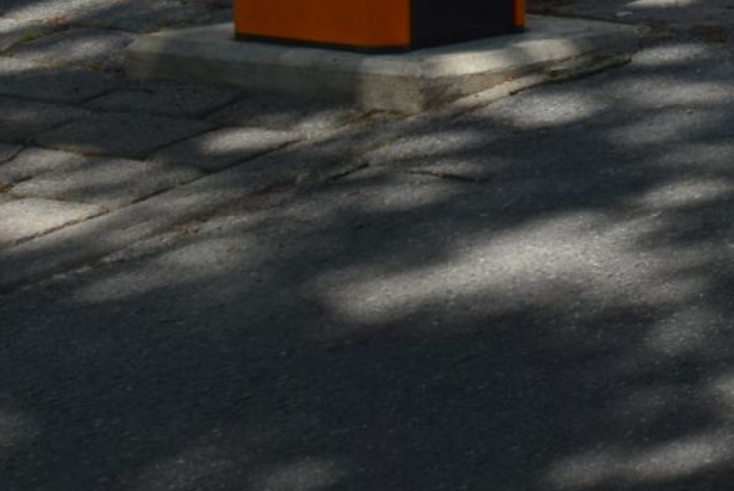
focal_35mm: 171
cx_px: 1558
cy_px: -323
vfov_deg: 7.8
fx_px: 3494
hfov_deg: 10.8
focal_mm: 25
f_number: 10
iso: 200
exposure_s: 1/400
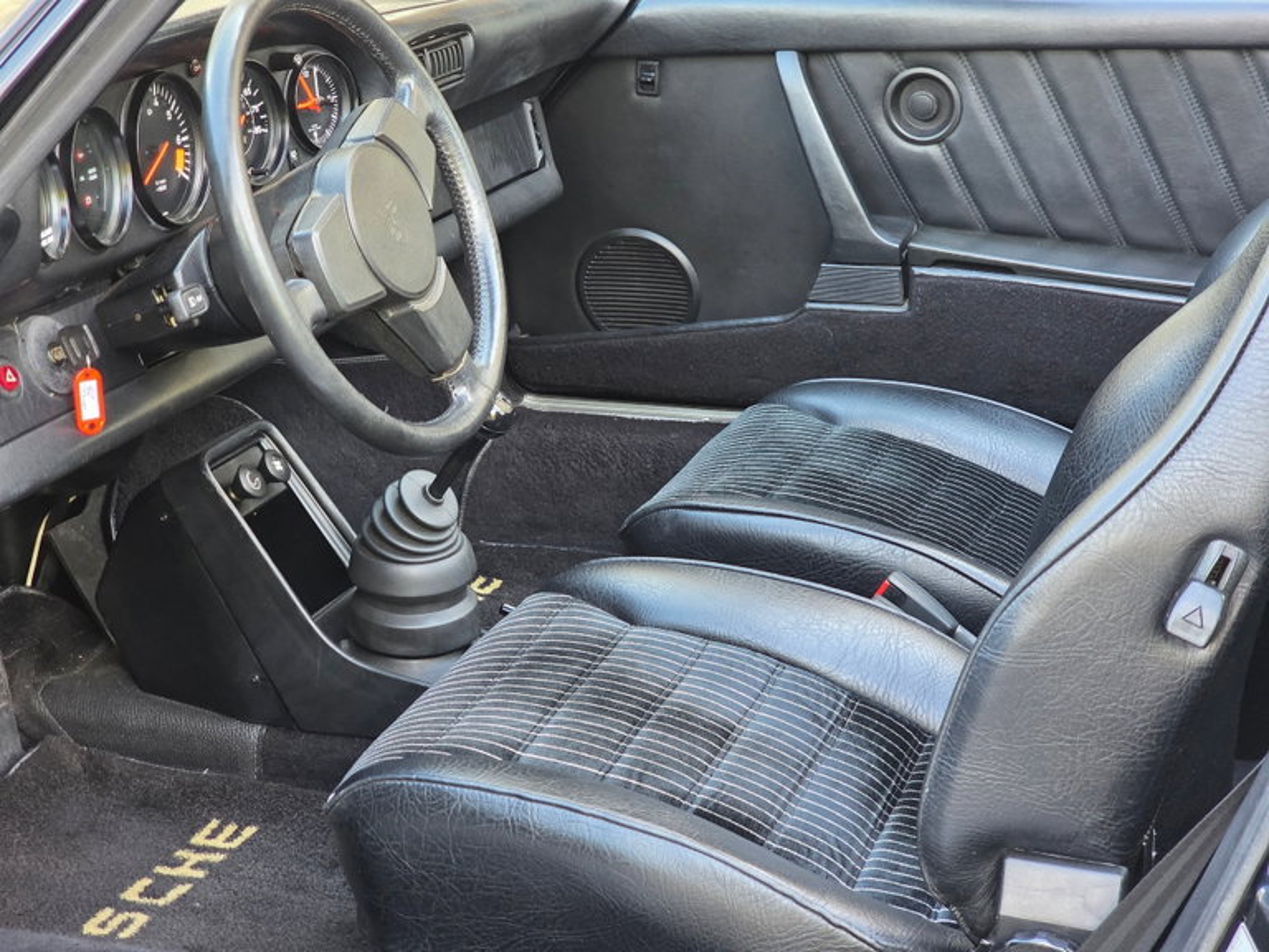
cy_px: 476
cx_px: 634
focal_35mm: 69
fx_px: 2529
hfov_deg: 28.2
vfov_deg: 21.3
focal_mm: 7.9
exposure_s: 1/120
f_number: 2.4
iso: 320
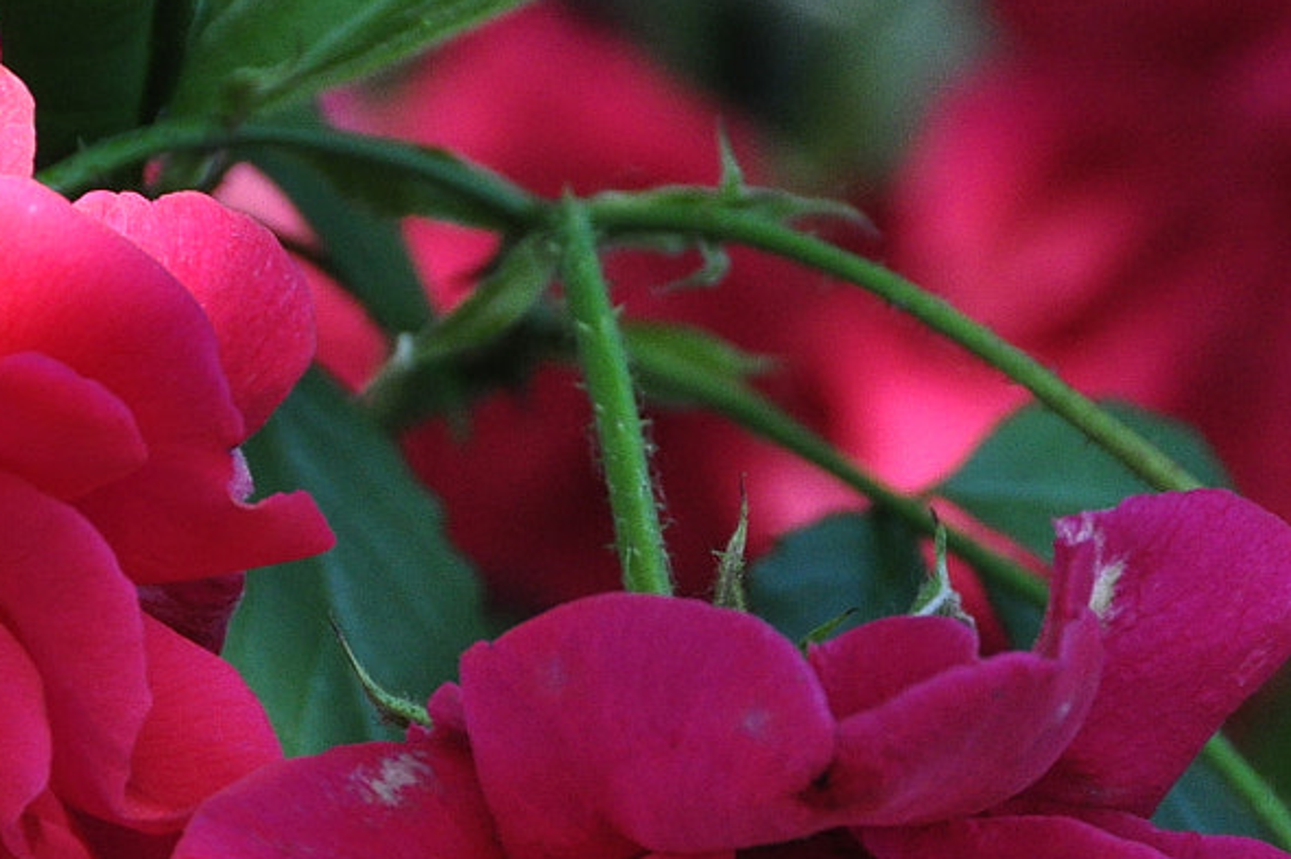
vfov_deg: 2.0
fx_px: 24723
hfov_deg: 3.0
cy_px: 1028
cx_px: 579
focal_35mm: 690
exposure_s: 1/160
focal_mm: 170
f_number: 9
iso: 800
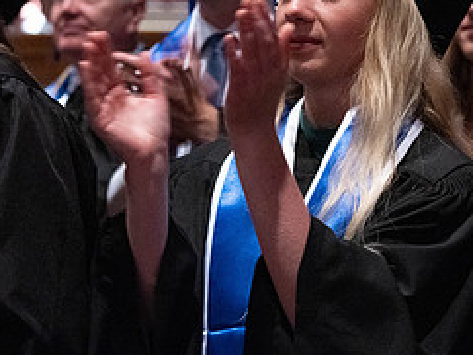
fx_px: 2216
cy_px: -21
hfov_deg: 12.2
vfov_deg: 9.1
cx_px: 317
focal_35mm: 162
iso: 5000
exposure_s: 1/100
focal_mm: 70
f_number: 3.5
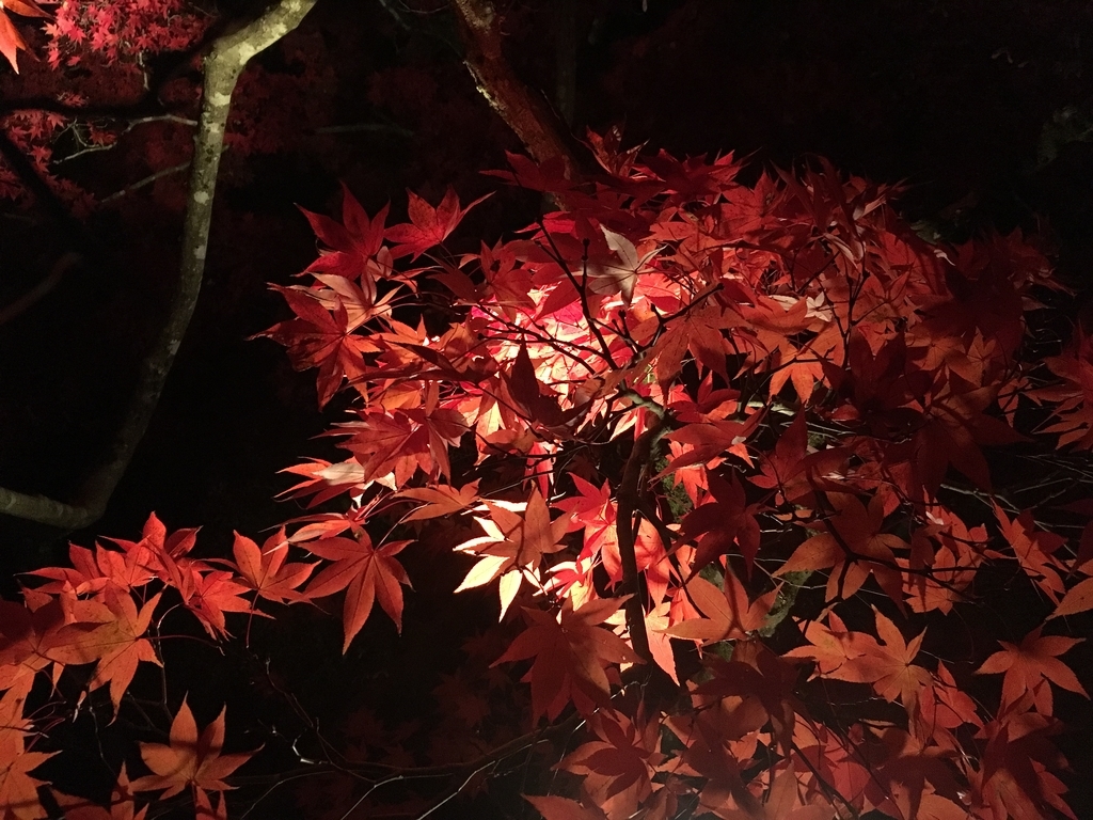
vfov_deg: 48.2
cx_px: 546
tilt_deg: -43.9
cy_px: 410
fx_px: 916
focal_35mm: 29
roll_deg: -10.2
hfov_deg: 61.7
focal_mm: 4.15
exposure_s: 1/15
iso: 320
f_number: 2.2
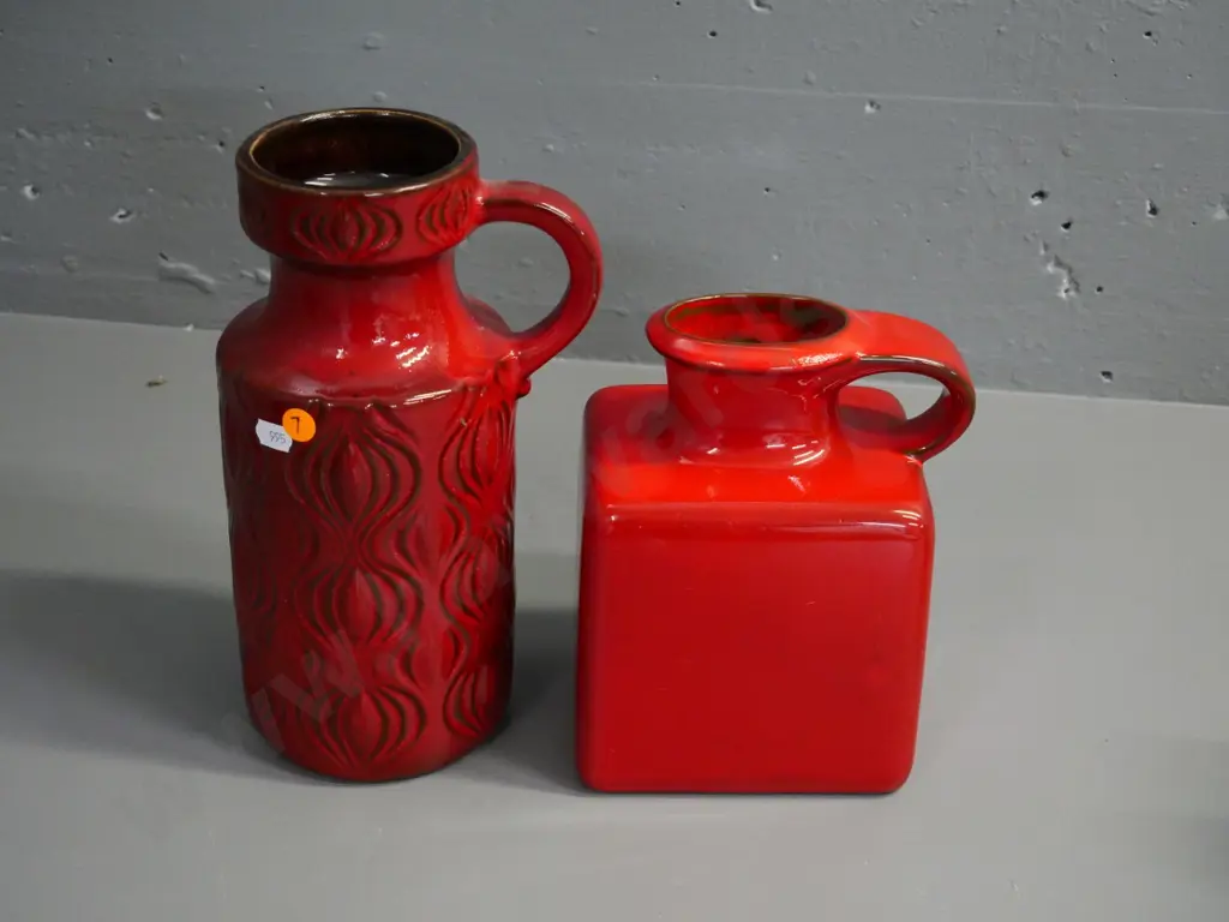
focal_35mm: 54
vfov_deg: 27.0
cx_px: 614
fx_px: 1917
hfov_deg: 35.5
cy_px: 461
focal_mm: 27
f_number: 5
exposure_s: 1/125
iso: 3200
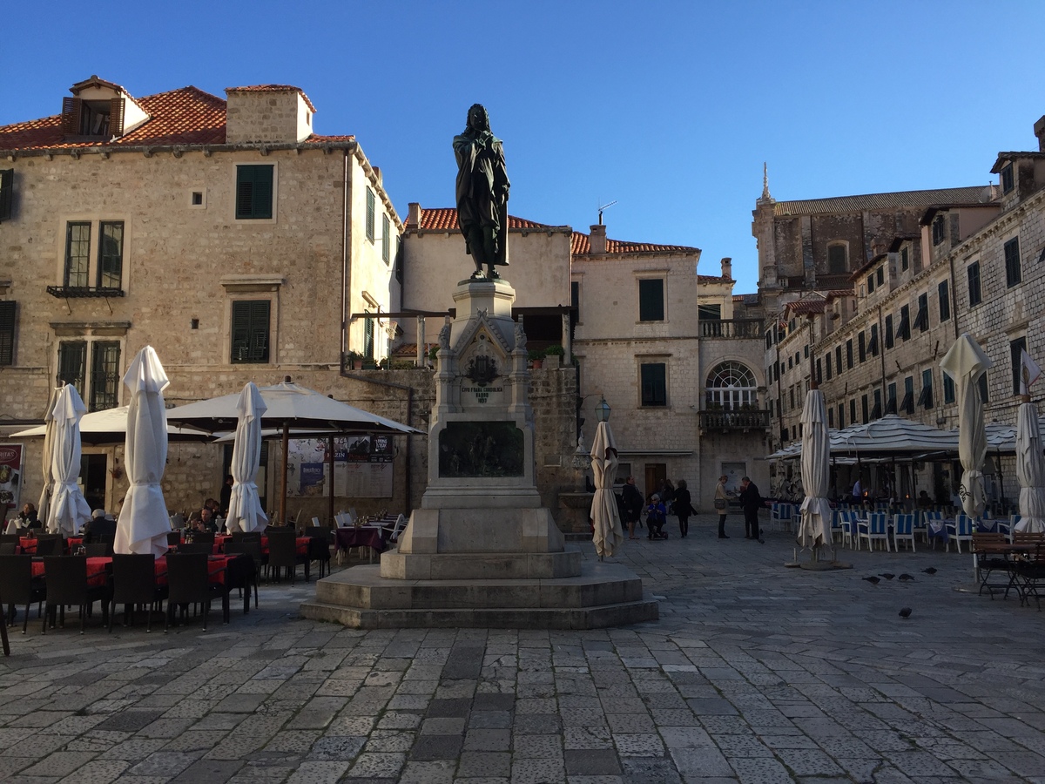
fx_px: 875
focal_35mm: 29
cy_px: 392
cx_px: 522
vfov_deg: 48.2
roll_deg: +0.3
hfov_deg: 61.7
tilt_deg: +7.5
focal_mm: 4.15
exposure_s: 1/1099
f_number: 2.2
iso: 32
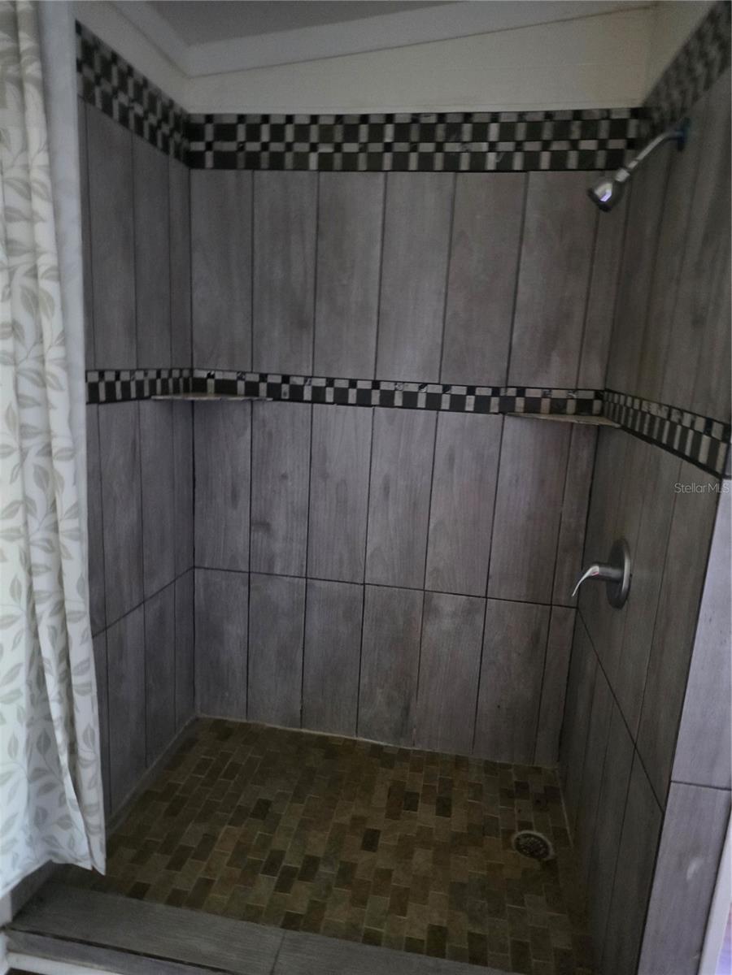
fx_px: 648
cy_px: 488
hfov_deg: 58.9
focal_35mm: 23
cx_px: 366
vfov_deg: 73.9
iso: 2000
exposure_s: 1/15
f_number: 1.7
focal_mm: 6.25
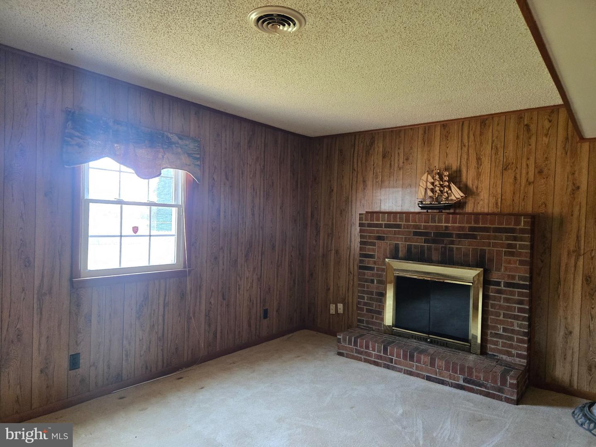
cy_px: 224
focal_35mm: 23
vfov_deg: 58.9
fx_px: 396
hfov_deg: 73.9
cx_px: 298
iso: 800
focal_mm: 5.4
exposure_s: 1/120
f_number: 1.8
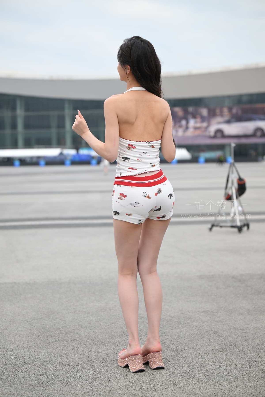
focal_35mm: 70
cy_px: 198
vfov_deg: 28.8
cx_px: 132
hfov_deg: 19.5
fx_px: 773
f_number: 3.2
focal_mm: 70
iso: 720
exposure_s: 1/400
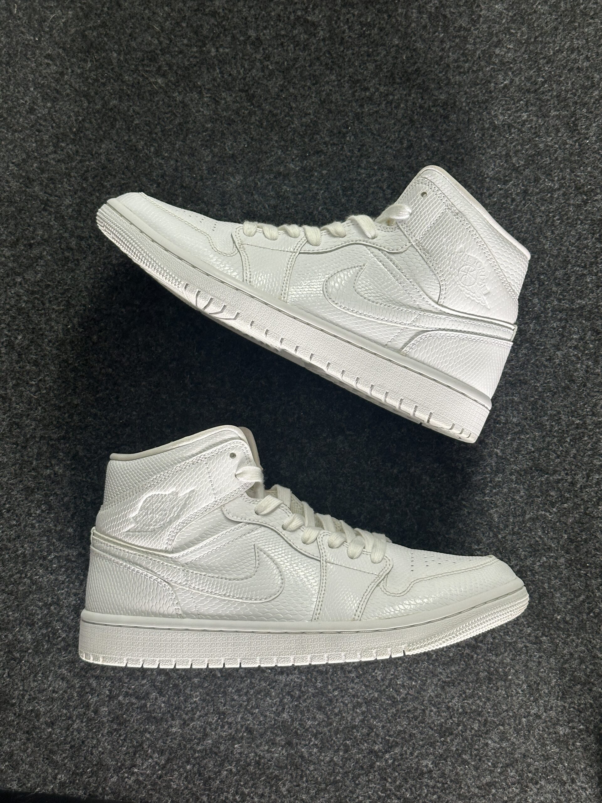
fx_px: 1113
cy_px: 402
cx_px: 301
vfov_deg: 39.7
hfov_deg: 30.3
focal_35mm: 48
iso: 100
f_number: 1.78
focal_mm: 6.86
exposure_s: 1/50
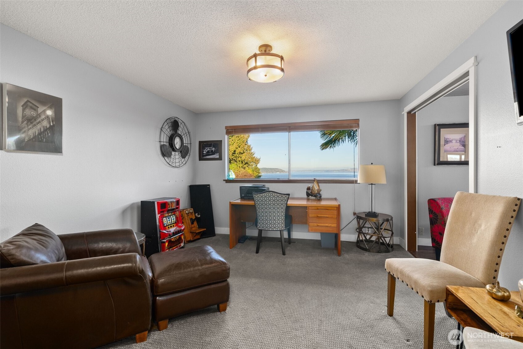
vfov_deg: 73.8
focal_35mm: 16
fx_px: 233
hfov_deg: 96.7
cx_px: 262
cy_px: 174
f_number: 8
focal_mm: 16
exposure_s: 1/1.25
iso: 500
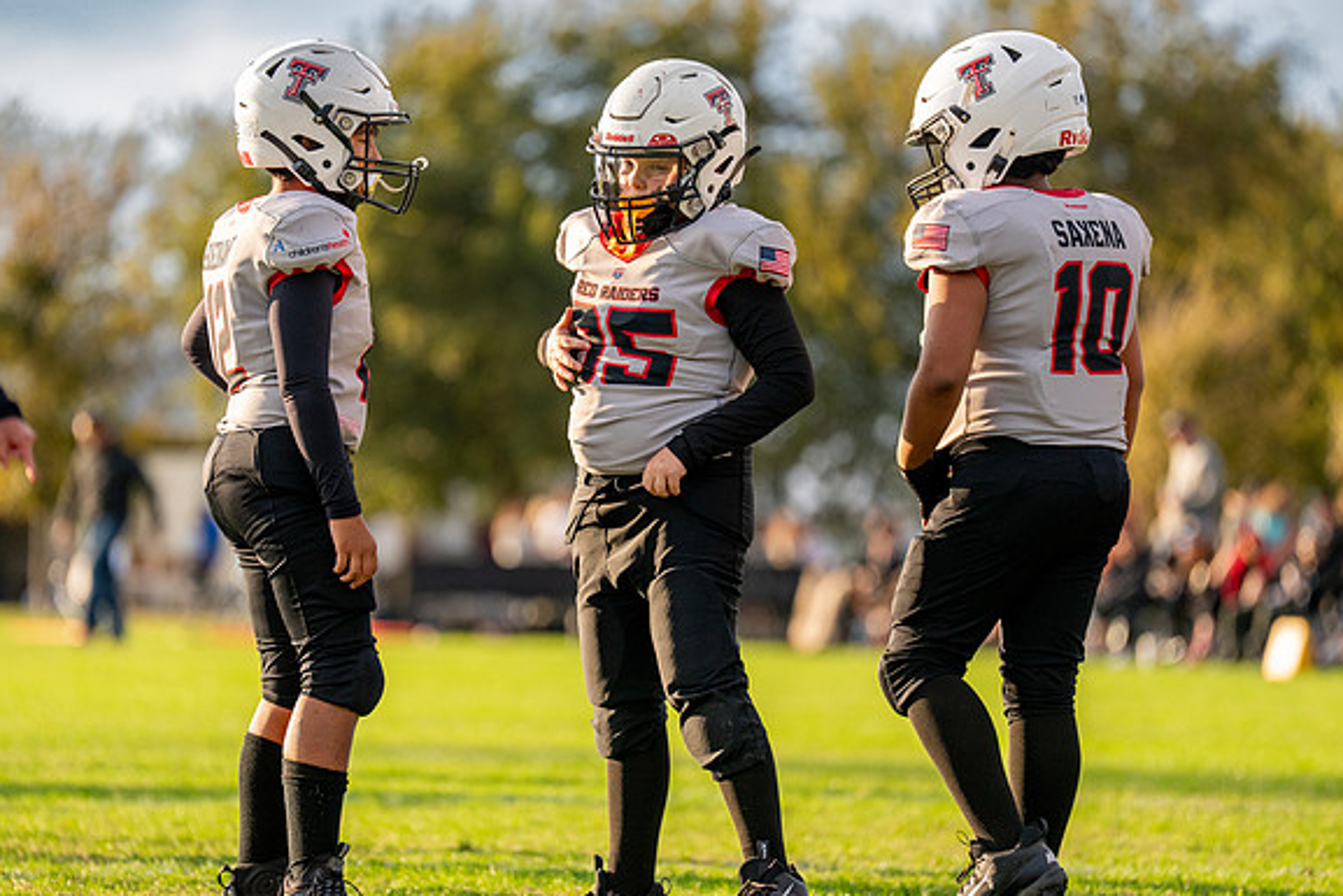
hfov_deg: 9.1
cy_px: 473
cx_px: 588
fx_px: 8470
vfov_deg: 6.1
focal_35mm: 227
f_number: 2.8
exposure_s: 1/2000
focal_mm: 200
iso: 400
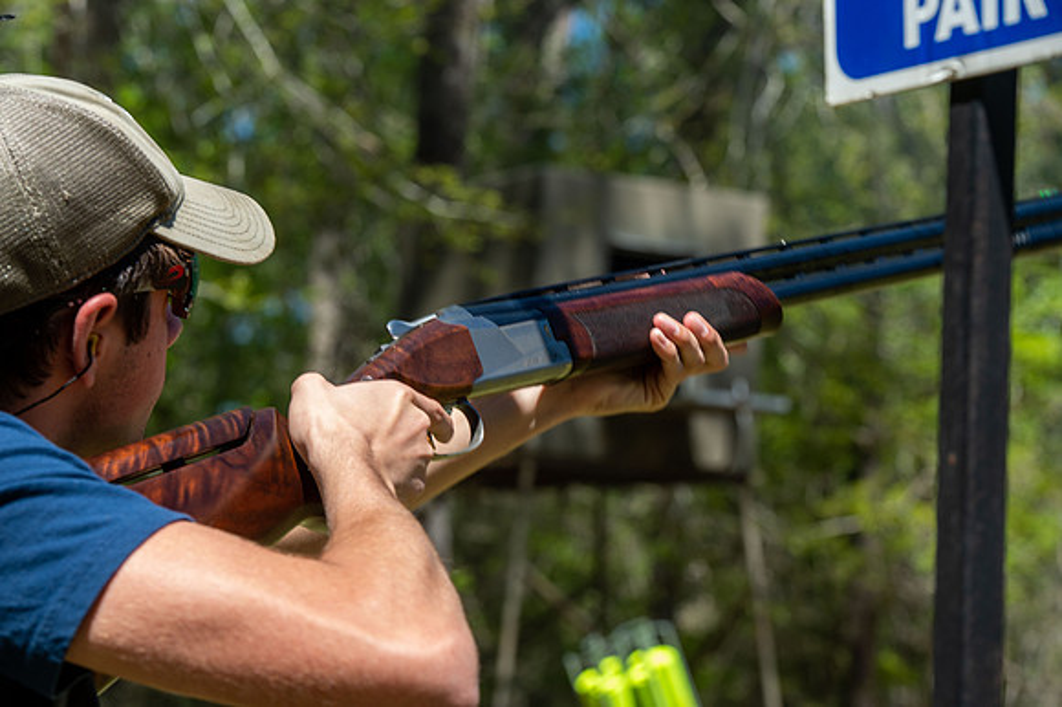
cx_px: 531
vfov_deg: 11.8
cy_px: 354
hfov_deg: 17.7
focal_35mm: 116
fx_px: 3420
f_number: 10
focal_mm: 116
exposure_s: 1/250
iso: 180
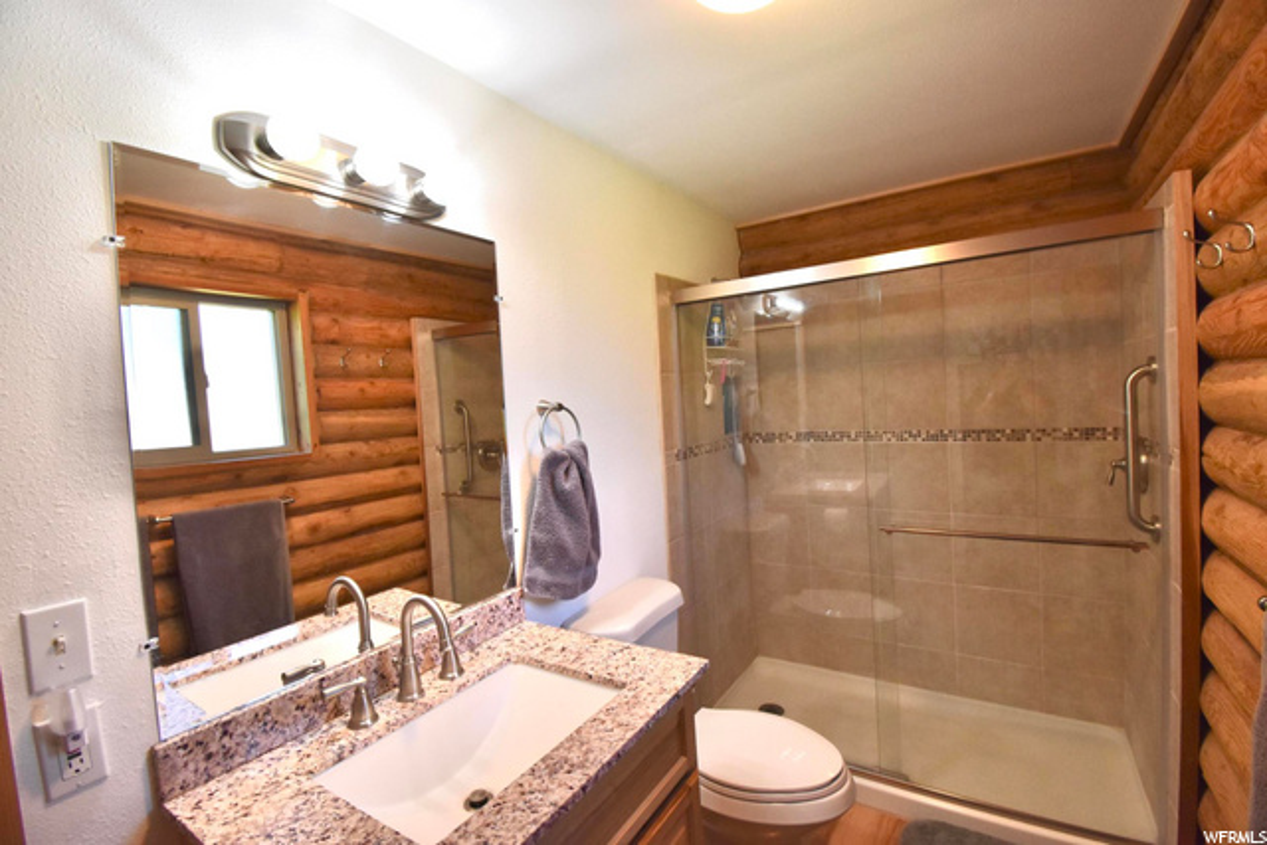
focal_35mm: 15
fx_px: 528
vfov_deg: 77.4
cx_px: 634
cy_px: 422
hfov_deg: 100.4
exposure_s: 1/160
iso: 800
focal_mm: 10
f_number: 6.3
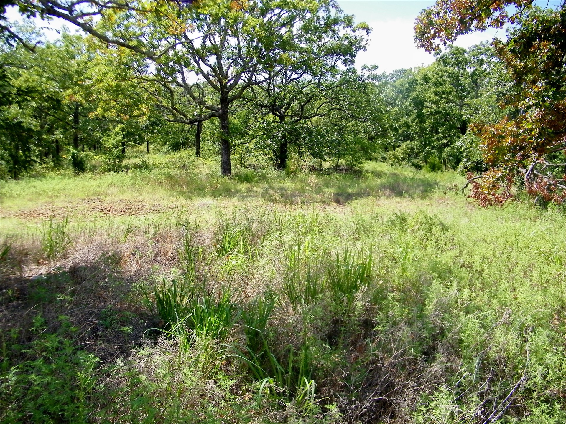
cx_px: 283
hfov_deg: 63.4
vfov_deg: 49.7
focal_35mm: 28
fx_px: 458
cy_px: 212
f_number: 7
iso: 80
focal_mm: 5
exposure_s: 1/125
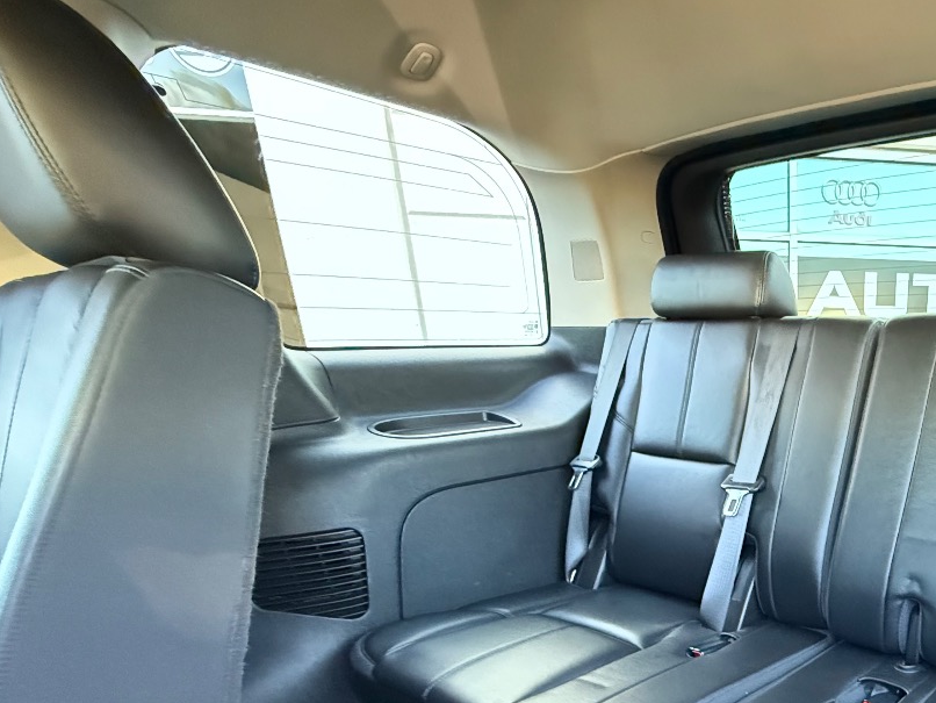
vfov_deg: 49.9
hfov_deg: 60.4
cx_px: 816
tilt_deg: -18.8
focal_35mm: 25
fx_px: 676
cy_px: 608
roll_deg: +0.7
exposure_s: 1/54
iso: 1250
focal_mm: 2.22
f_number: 2.2
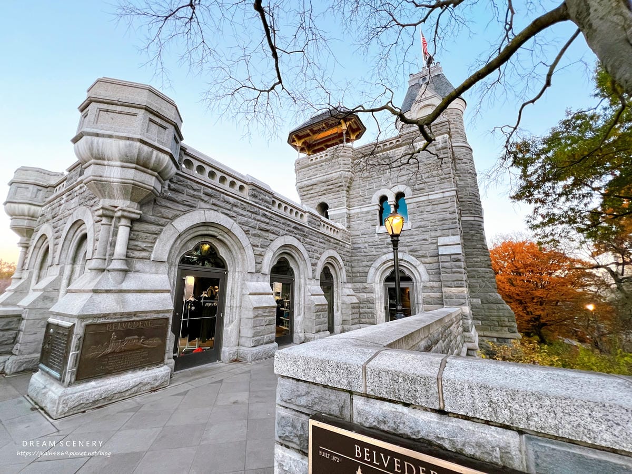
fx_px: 237
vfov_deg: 89.9
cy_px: 237
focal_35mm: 13
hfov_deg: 106.2
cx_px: 316
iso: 250
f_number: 1.8
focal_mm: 1.57
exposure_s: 1/99
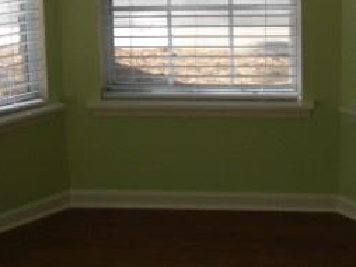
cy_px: -31
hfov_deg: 28.5
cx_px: 196
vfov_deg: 20.6
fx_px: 700
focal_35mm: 68
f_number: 3.2
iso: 100
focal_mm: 4.9
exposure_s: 1/125
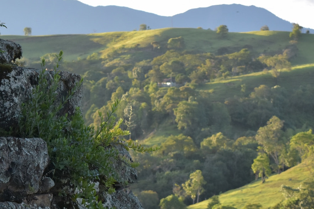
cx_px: 199
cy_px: 116
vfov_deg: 9.2
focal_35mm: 150
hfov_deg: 13.7
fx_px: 1308
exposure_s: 1/640
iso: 1000
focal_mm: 55
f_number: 5.6
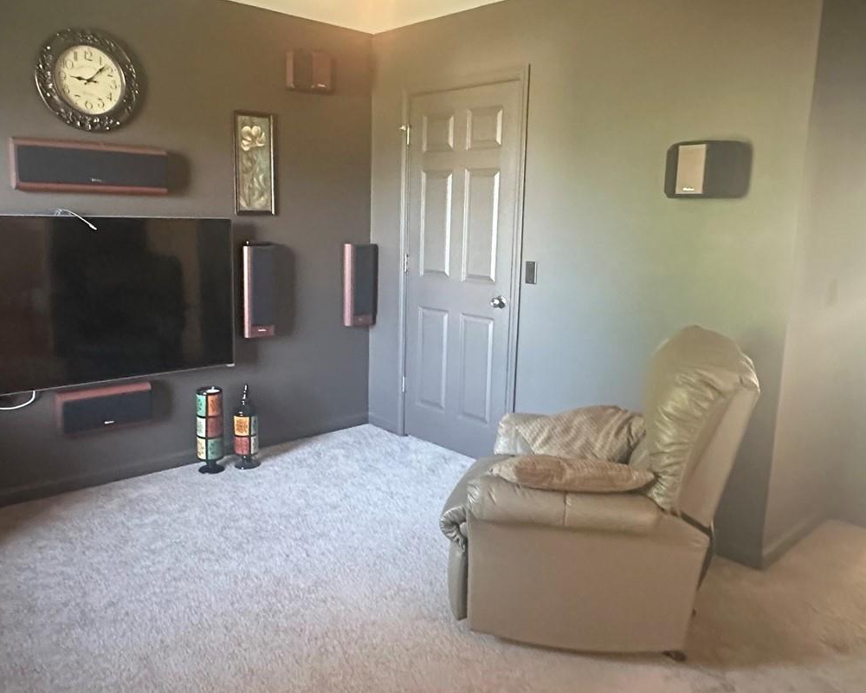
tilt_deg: -9.5
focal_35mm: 28
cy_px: 331
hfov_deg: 62.2
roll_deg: -1.8
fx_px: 718
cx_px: 410
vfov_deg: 51.5
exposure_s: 1/40
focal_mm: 2.22
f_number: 2.2
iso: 1250
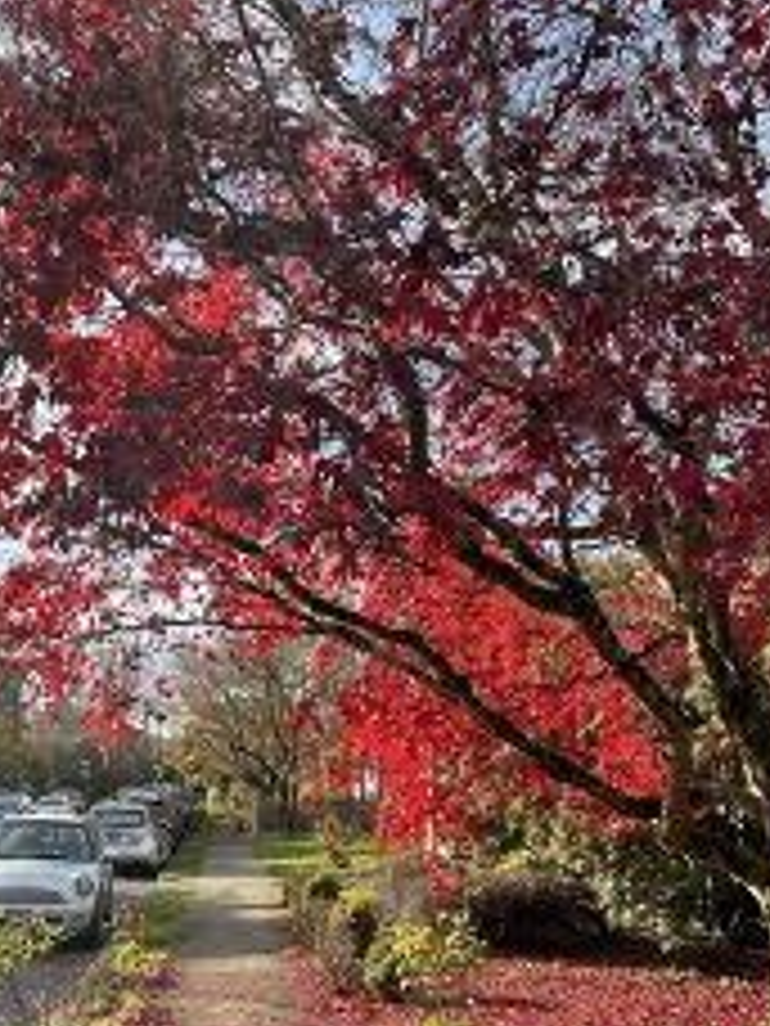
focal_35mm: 41
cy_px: 673
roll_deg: -1.1
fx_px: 1216
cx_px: 281
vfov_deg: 45.2
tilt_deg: +5.0
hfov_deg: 34.9
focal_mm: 5.7
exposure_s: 1/940
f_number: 1.5
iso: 50
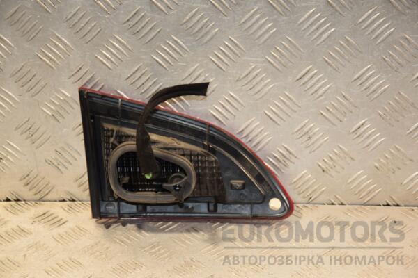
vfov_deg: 13.8
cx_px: 209
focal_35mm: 99
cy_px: 139
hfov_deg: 20.6
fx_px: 1149
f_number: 5.3
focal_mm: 66
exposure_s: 1/160
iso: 800
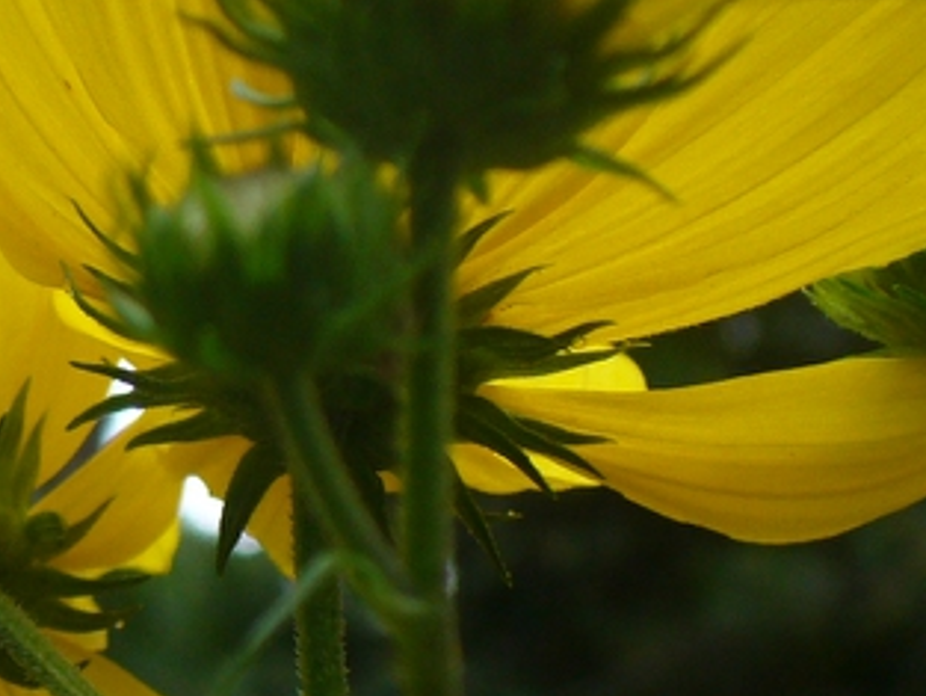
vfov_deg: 12.3
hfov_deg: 16.1
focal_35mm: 121
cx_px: 112
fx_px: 3238
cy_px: 379
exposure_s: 1/200
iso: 80
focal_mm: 6.1
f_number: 2.8
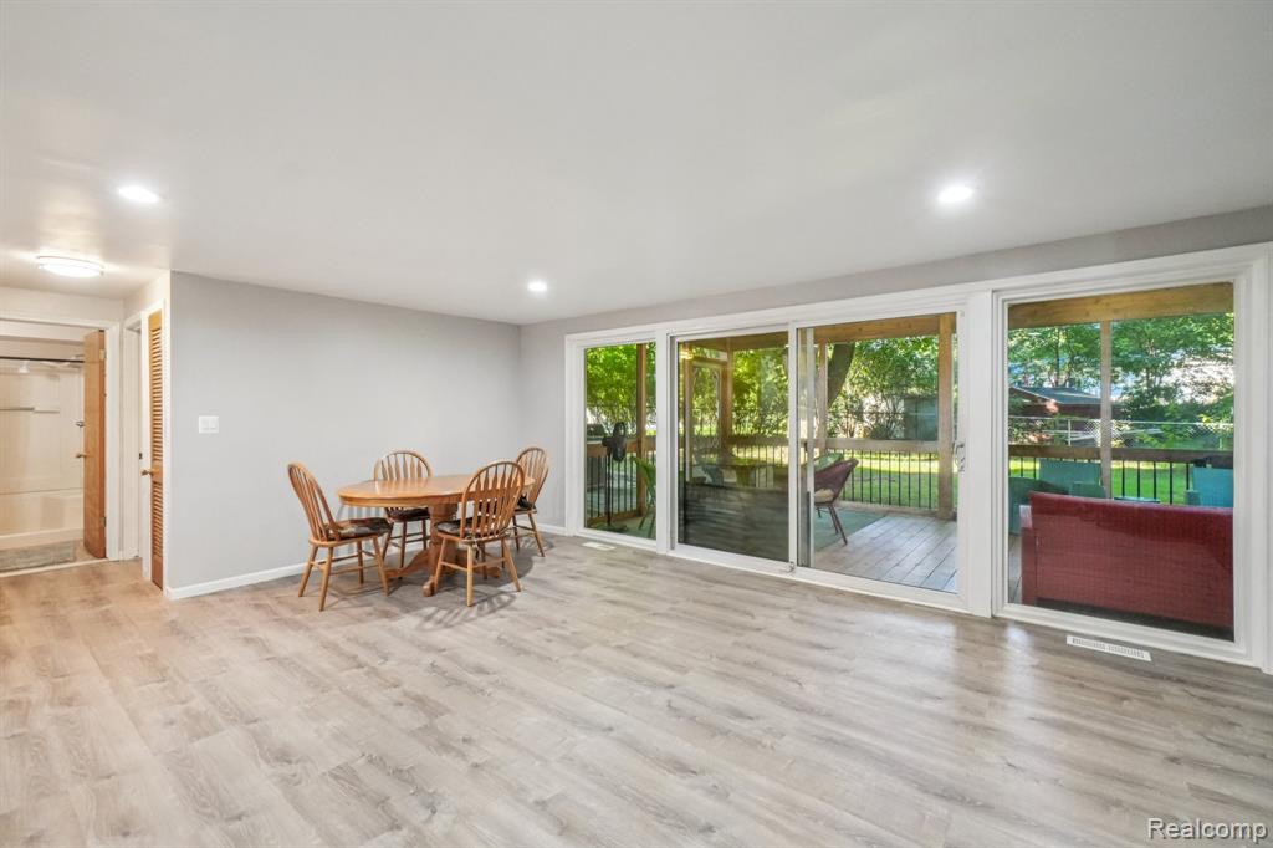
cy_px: 424
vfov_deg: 77.3
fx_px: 530
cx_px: 636
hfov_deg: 100.4
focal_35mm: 15
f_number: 8
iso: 2500
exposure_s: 1/30
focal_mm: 10
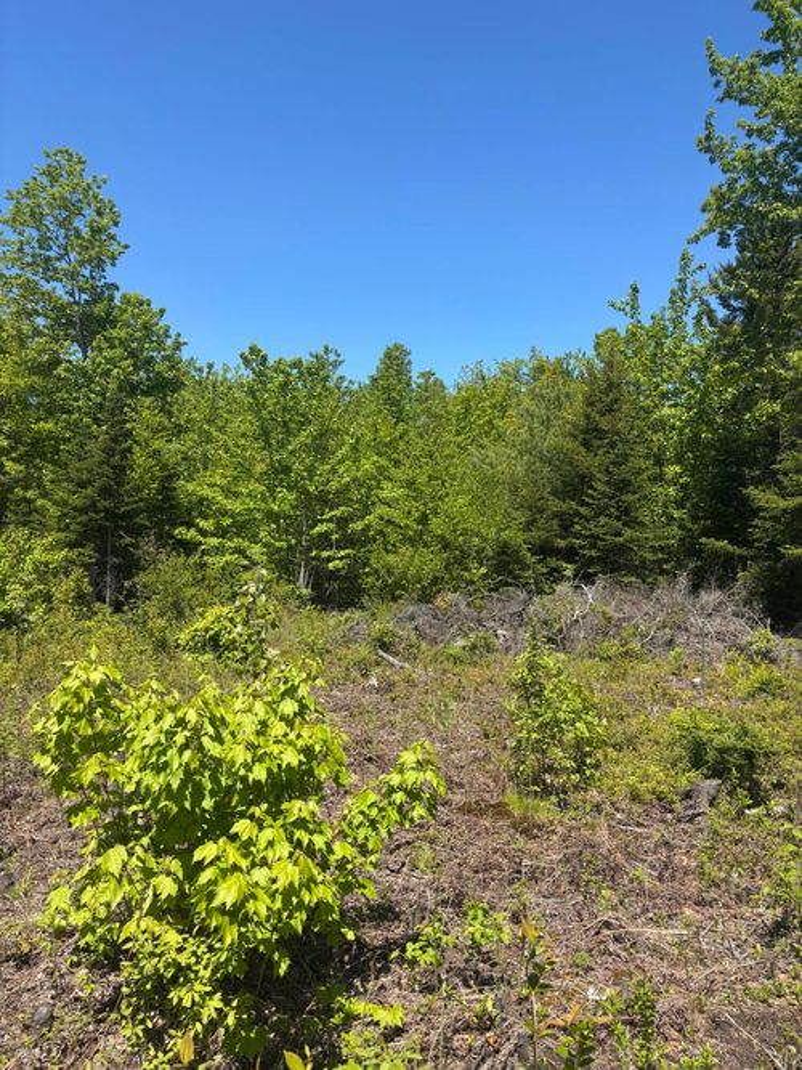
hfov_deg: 53.0
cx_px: 401
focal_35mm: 26
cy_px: 535
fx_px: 803
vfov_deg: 67.3
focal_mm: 5.96
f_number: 1.6
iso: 50
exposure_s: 1/2105
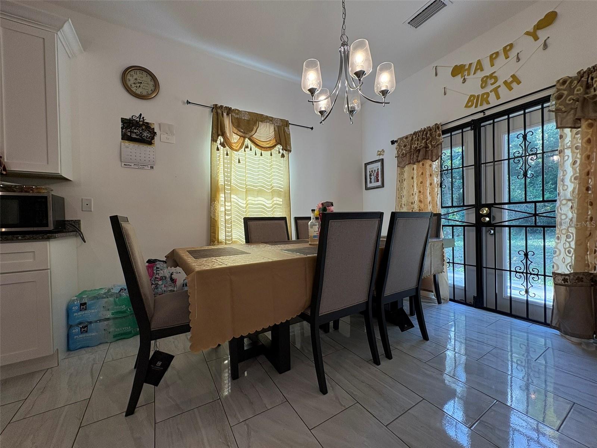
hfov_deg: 102.1
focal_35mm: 14
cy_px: 224
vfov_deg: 85.7
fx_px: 241
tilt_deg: -0.7
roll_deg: +1.1
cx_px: 298
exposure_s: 1/120
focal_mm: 2.22
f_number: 2.2
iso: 100
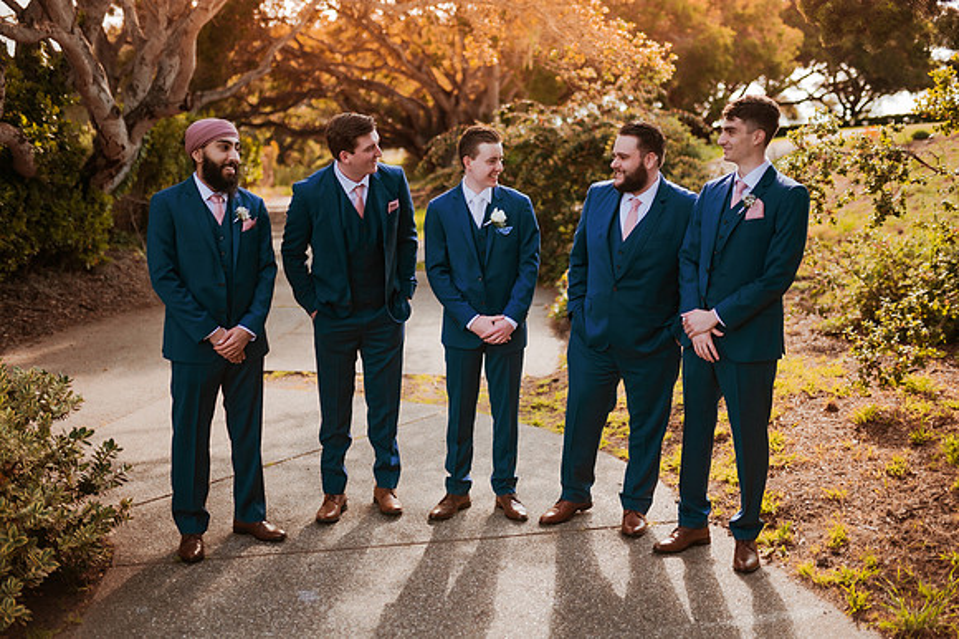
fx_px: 932
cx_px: 480
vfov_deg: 37.8
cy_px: 320
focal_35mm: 35
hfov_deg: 54.5
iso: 320
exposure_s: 1/5000
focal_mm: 35
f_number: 1.4
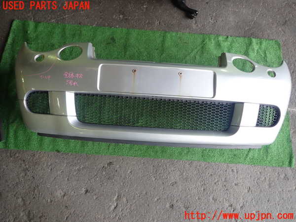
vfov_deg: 54.9
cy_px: 111
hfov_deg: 69.4
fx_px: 214
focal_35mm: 25
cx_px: 148
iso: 200
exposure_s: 1/60
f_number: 2
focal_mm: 4.5
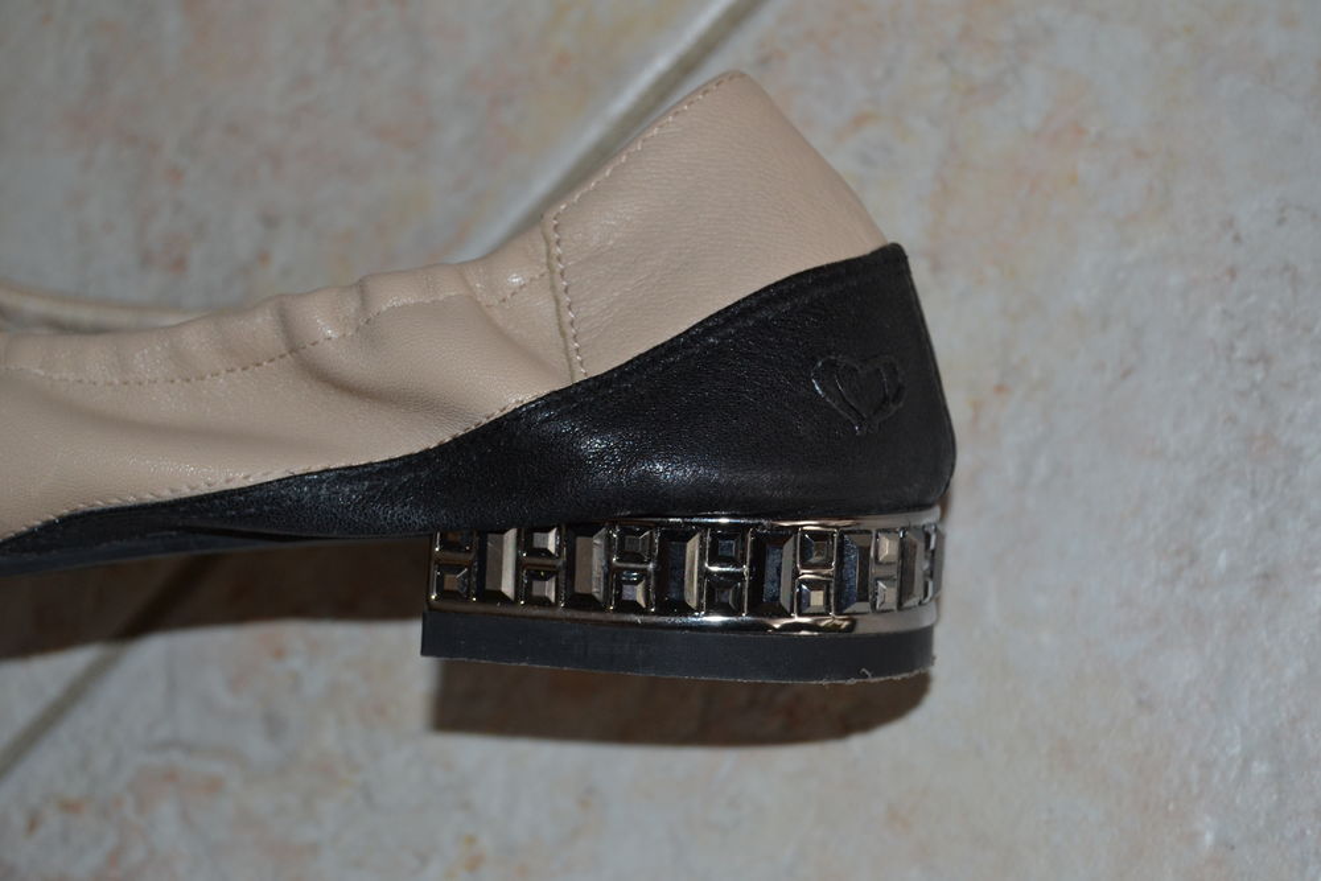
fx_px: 2752
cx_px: 660
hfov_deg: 27.0
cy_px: 440
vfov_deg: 18.2
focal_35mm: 75
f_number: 5.6
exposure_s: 1/60
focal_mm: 50
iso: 560
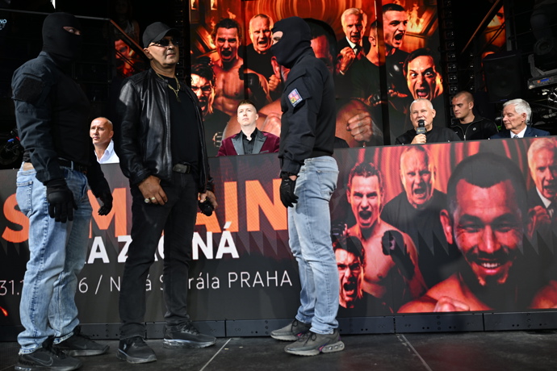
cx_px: 278
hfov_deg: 53.1
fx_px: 557
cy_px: 186
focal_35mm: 36
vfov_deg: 36.9
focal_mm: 36
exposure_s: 1/320
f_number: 2.8
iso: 500
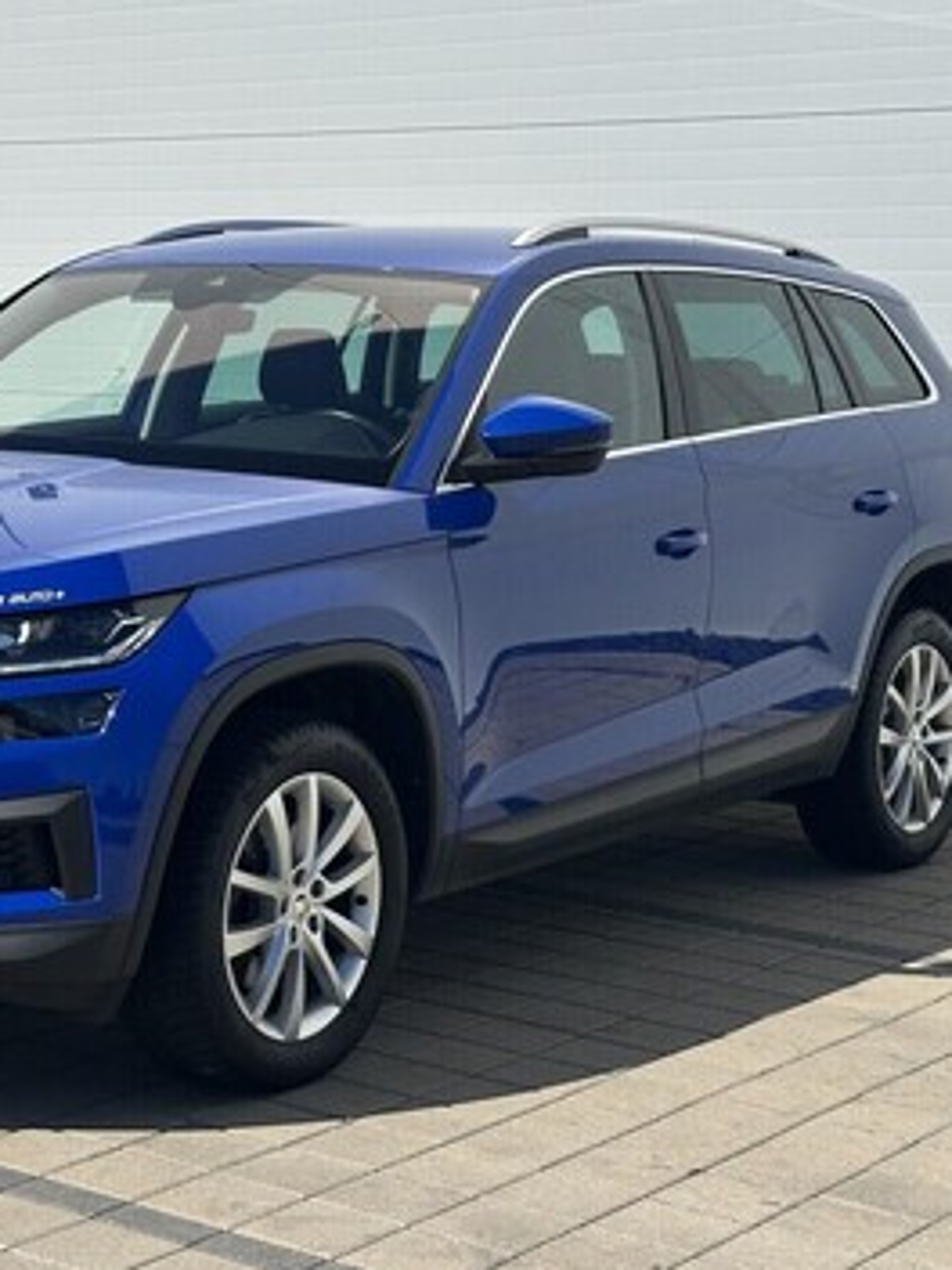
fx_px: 2750
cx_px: 220
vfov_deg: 26.0
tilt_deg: -4.6
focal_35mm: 75
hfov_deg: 19.5
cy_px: 568
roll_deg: -1.5
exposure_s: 1/7092
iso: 64
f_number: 1.78
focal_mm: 6.86
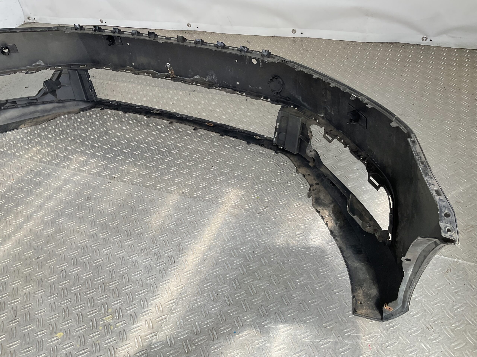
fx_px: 400
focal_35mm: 29
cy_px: 178
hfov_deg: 61.7
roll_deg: +7.8
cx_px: 238
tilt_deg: -41.6
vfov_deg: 48.2
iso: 16
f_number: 1.8
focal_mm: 3
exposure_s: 1/397
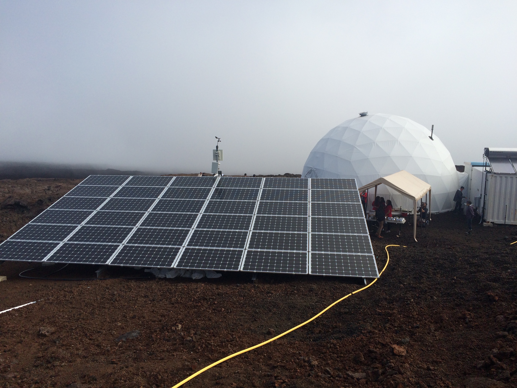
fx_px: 433
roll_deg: -1.3
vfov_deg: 48.2
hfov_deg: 61.7
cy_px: 194
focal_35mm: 29
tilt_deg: -8.2
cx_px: 258
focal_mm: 4.15
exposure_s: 1/2053
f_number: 2.2
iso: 32
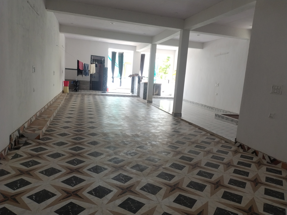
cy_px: 108
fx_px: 207
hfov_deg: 69.4
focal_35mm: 25
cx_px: 144
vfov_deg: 54.9
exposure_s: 1/100
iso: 252
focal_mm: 4.71
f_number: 1.7
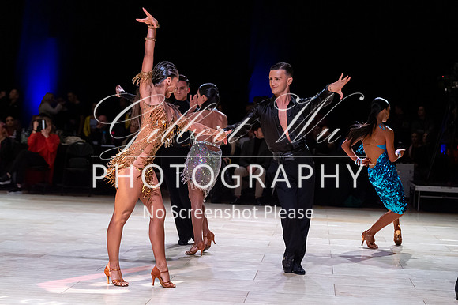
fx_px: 1099
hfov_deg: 23.5
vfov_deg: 15.8
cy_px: 152
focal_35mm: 86
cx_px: 229
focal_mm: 85
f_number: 4
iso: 3200
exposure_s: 1/500
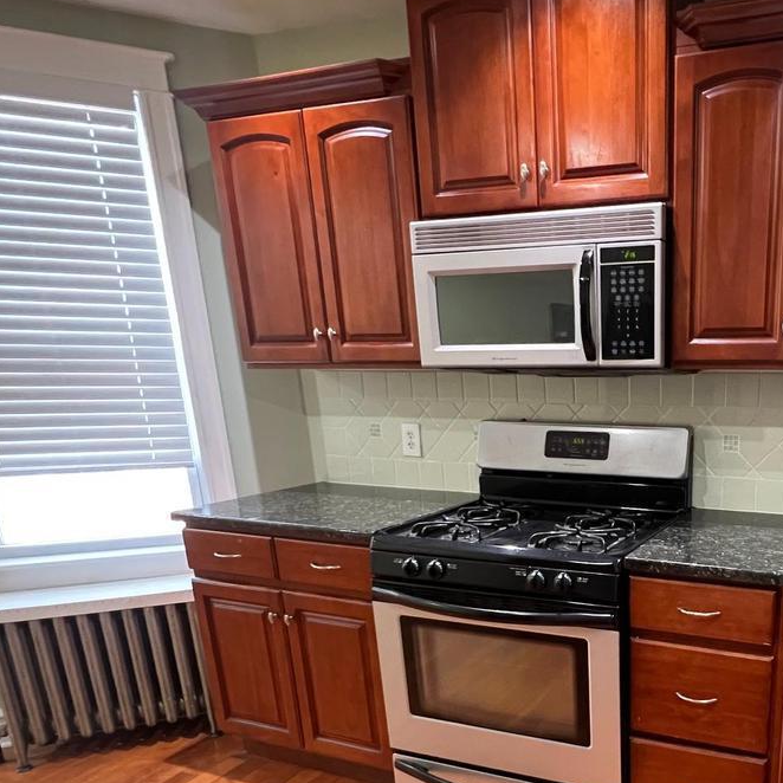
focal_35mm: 25
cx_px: 658
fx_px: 640
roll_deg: -0.7
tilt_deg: -15.9
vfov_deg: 60.3
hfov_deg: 56.9
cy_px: 563
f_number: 1.8
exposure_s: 1/60
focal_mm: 1.57
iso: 800
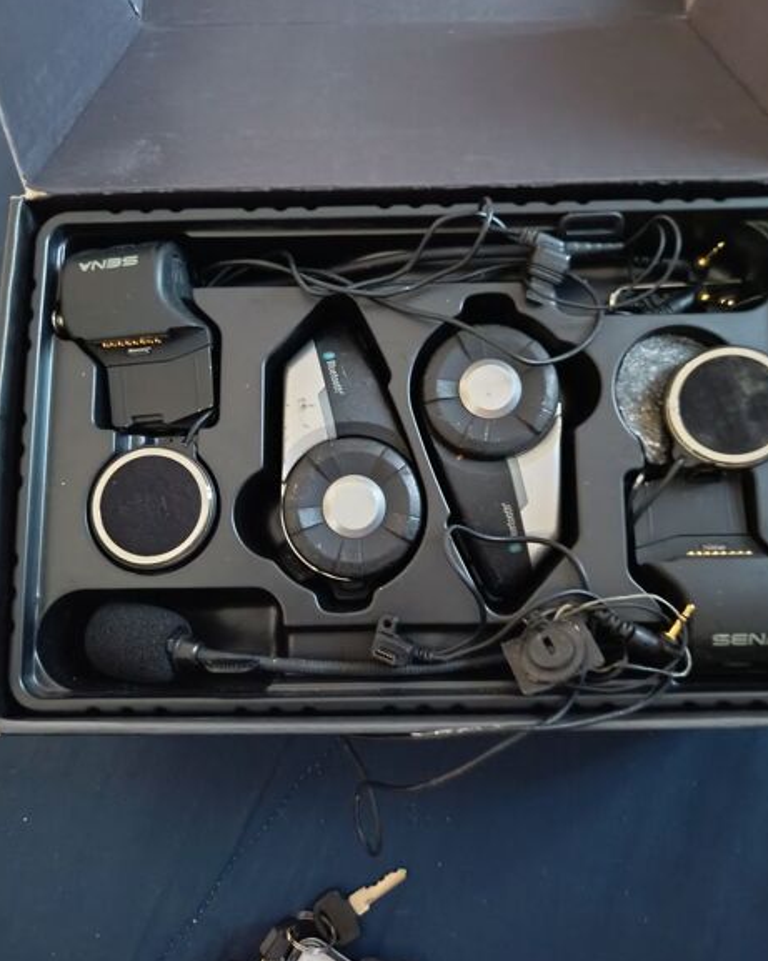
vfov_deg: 66.0
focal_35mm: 26
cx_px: 393
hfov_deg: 54.9
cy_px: 460
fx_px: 739
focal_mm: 5.24
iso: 4159
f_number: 1.7
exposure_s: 1/14.3
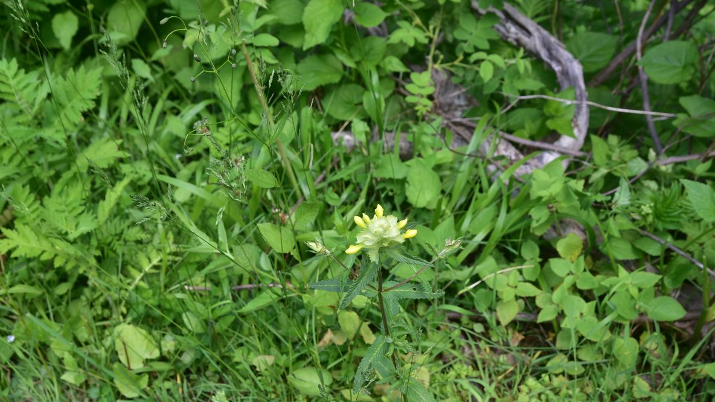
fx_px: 872
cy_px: 232
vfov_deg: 25.9
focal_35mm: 46
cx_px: 373
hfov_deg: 44.6
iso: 320
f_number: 9
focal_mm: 40
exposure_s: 1/125
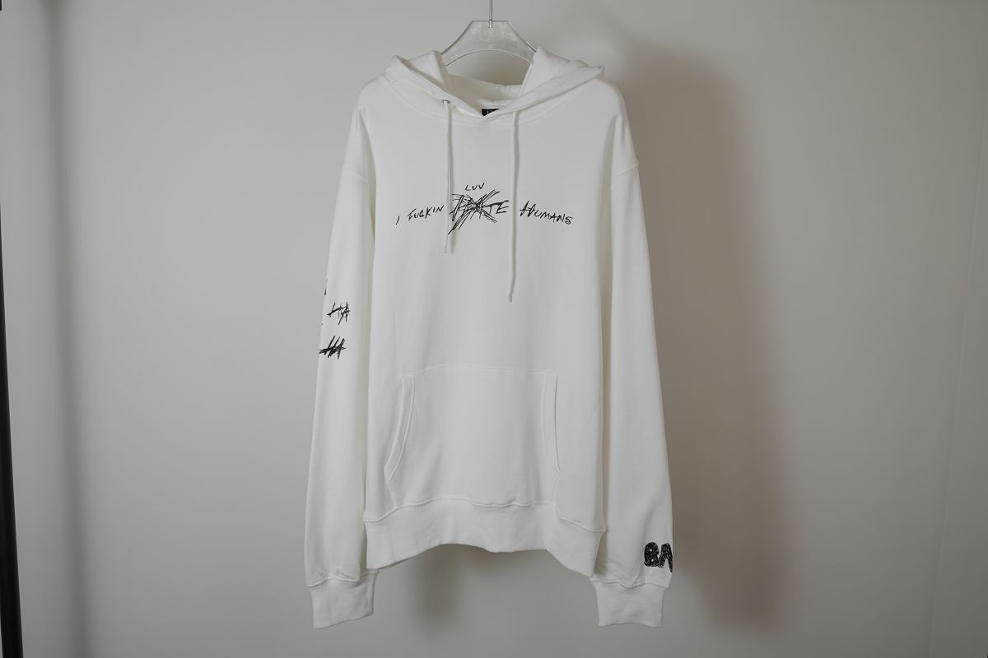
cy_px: 329
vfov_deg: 37.9
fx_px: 960
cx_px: 494
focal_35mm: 35
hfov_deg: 54.4
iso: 800
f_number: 3.5
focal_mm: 35
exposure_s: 1/800
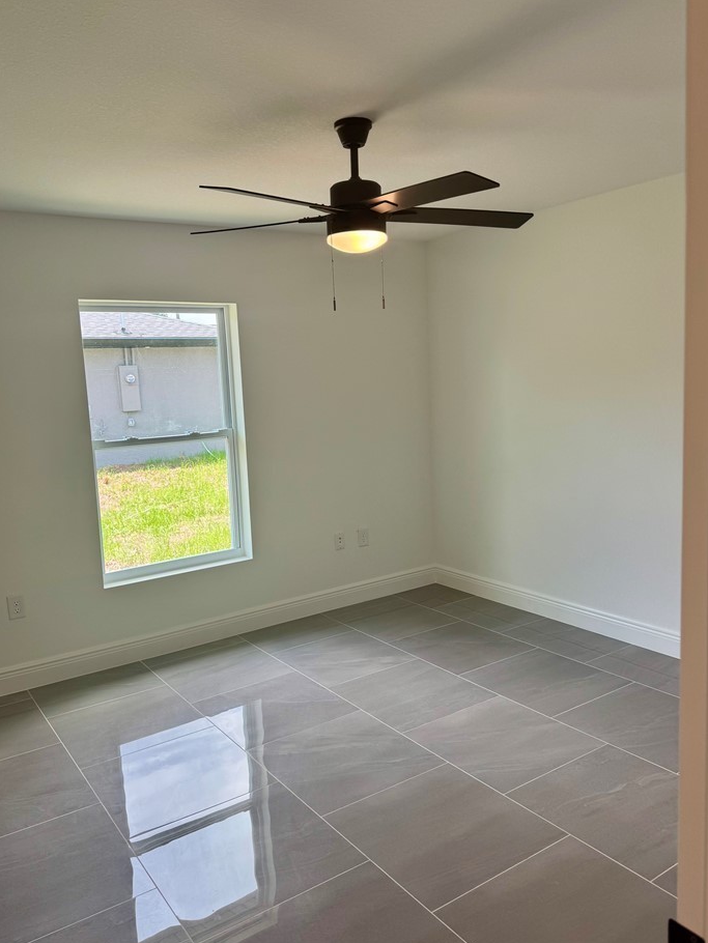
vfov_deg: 65.3
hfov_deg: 51.4
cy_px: 475
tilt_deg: -6.8
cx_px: 345
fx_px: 736
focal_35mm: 27
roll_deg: +2.6
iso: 64
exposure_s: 1/158
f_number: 1.78
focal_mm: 6.76
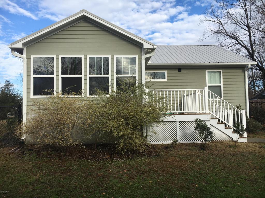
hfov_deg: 61.7
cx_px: 132
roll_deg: +0.8
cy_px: 99
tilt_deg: +3.4
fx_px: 222
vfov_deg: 48.2
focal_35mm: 29
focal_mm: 4.15
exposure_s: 1/1054
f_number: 2.2
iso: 25
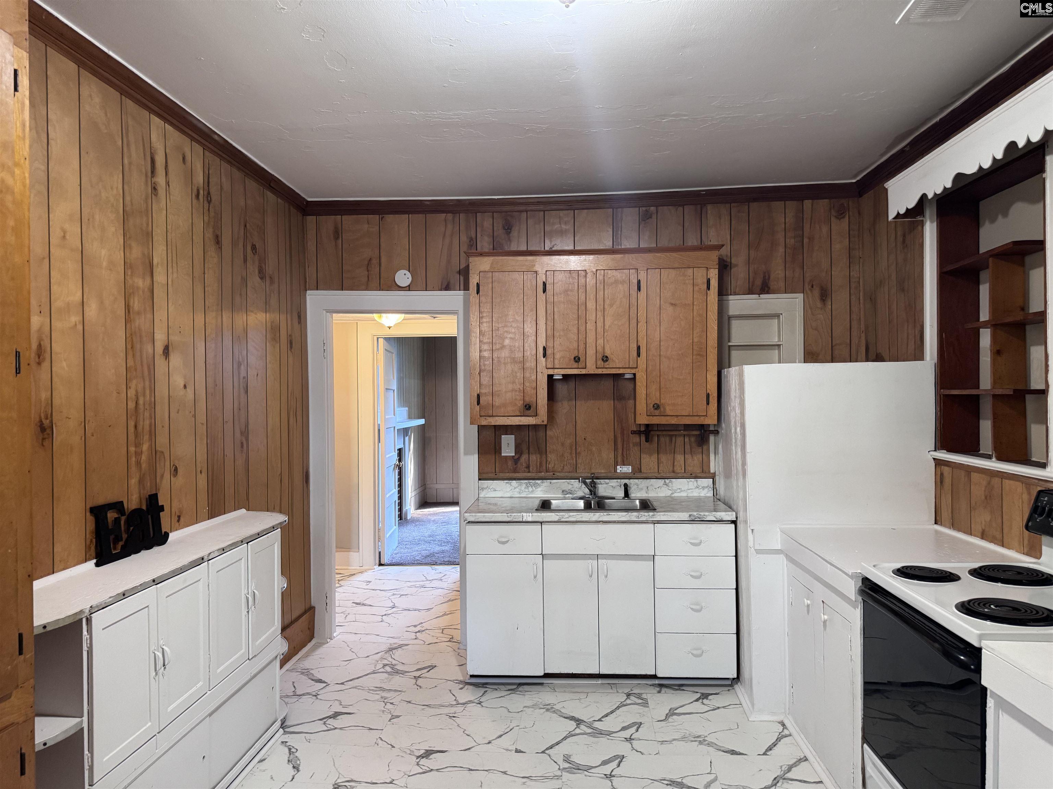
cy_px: 394
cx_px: 526
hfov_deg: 71.6
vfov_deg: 56.8
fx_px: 730
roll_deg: +0.1
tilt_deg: +0.2
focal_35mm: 24
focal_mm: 6.76
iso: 400
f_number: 1.78
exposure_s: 1/60
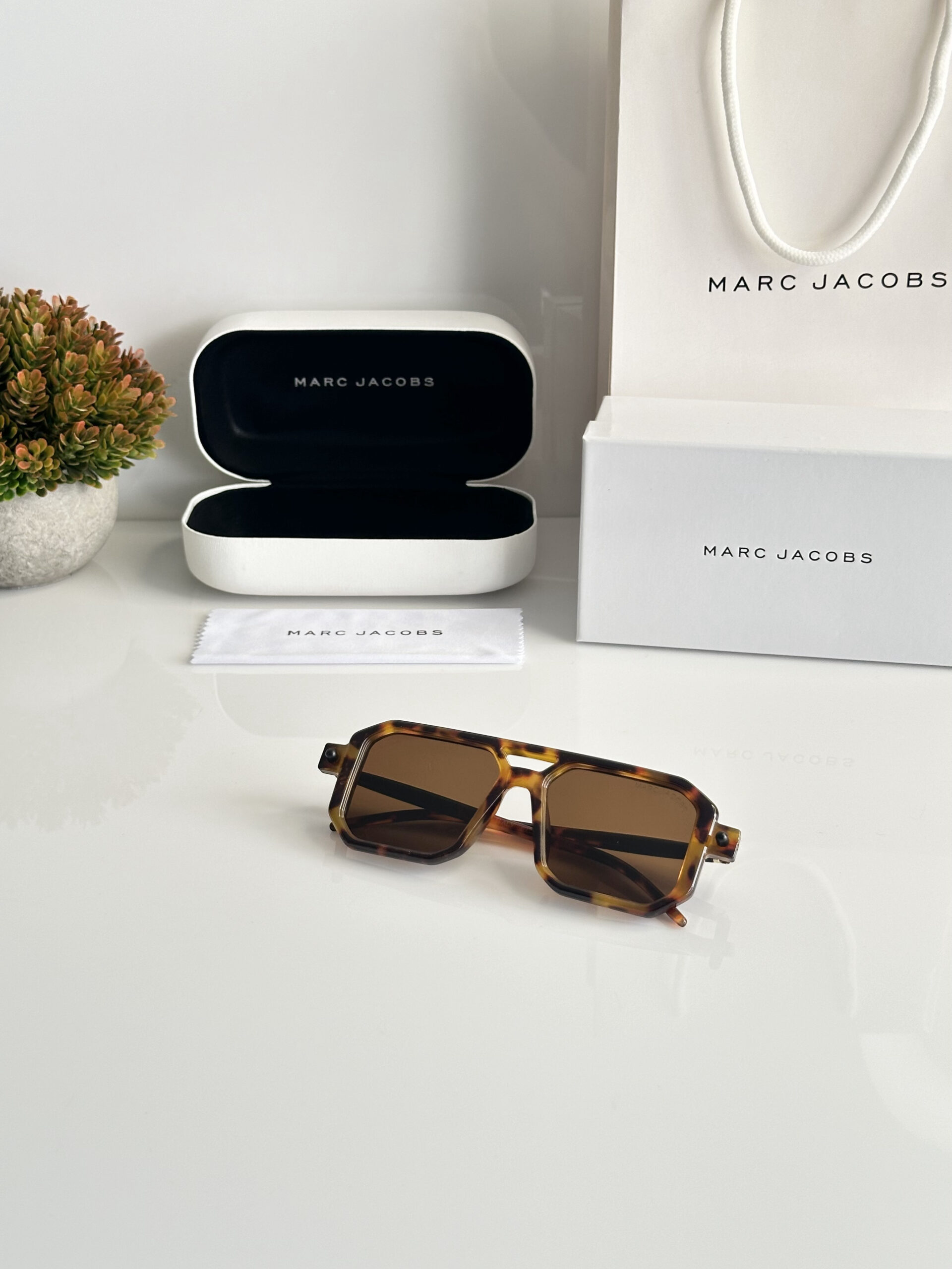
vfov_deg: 39.7
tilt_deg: -26.4
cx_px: 476
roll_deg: +0.2
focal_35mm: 48
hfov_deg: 30.3
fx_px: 1760
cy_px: 634
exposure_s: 1/87
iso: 80
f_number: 1.78
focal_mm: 6.86
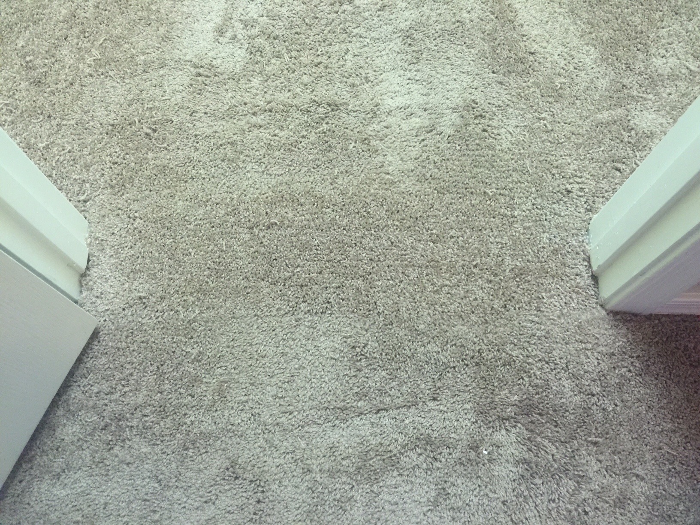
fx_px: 586
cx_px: 350
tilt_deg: -67.8
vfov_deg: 48.2
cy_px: 262
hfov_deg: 61.7
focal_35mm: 29
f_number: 2.2
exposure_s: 1/15
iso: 125
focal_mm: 4.15
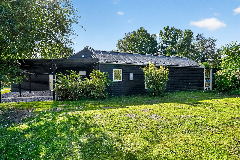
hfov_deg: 84.0
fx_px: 133
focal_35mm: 20
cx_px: 120
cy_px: 80
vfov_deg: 61.9
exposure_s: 1/800
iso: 1250
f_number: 8
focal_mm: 20
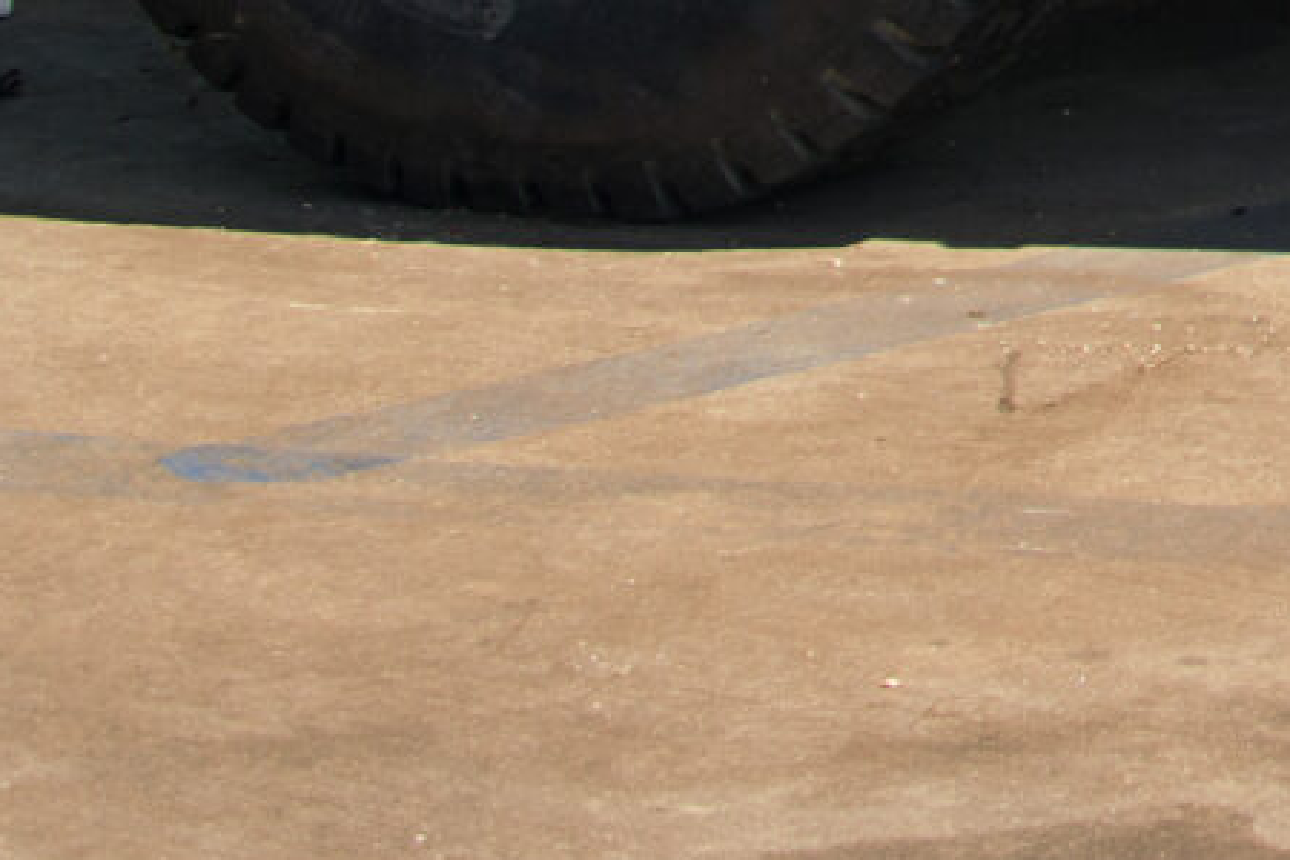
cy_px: -1357
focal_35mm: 182
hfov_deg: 10.1
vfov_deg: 7.0
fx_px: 6521
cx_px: 2858
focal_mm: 32
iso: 100
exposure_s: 1/200
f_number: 4.5
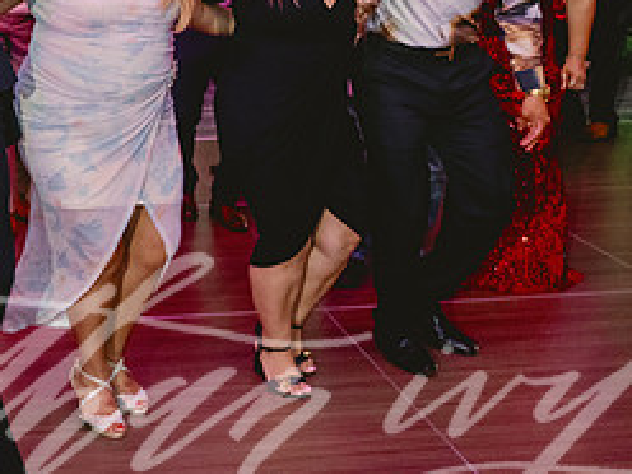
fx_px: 1168
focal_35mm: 64
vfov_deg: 22.7
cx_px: 66
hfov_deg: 29.1
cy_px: 108
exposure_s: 1/125
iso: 2500
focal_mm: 24
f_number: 2.8
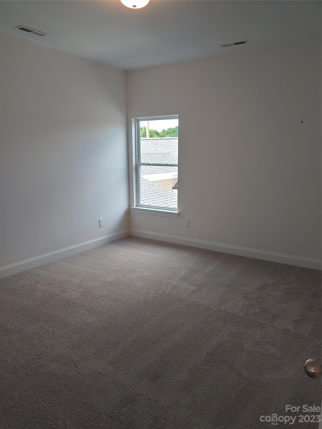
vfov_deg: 69.4
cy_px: 214
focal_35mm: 25
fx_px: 310
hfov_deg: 54.9
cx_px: 161
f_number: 1.5
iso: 50
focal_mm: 4.23
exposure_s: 1/142
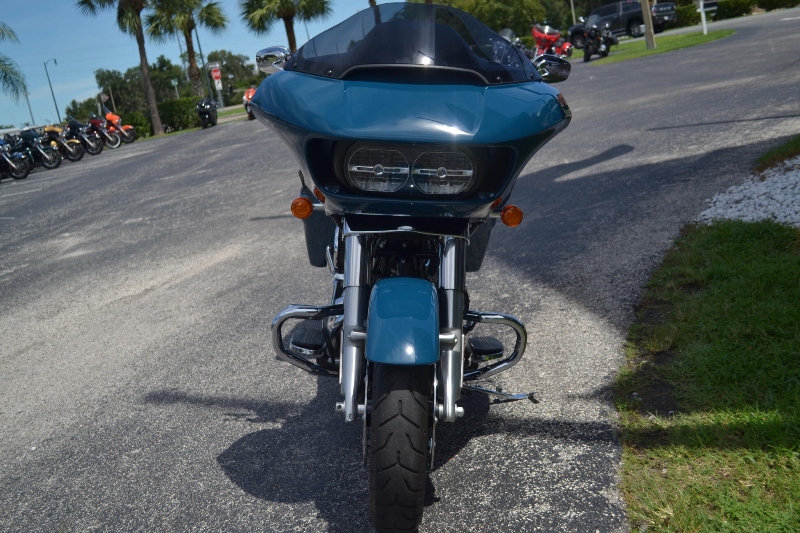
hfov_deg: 51.9
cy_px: 266
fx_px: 822
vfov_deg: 35.9
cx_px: 408
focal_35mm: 37
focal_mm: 24
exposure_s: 1/1000
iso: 100
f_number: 4
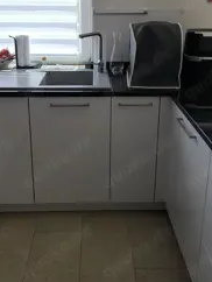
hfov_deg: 37.8
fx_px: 310
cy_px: 91
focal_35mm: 38
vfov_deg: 48.0
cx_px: 99
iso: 50
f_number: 1.65
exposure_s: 1/106
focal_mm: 6.14
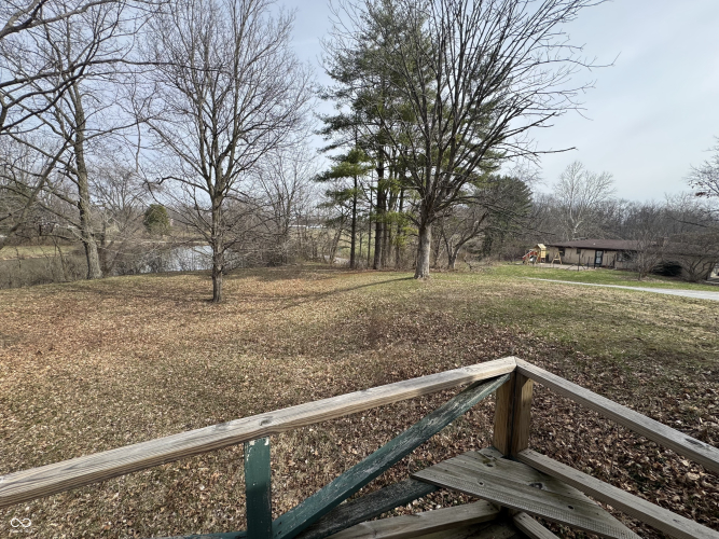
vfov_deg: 85.7
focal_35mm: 14
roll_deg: -1.5
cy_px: 270
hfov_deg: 102.1
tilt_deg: -10.6
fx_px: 291
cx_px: 360
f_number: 2.2
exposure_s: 1/868
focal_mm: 2.22
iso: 40
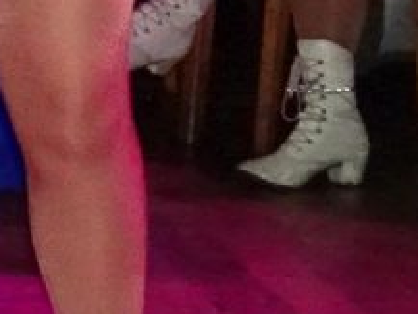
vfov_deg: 6.2
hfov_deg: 7.7
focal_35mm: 236
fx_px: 2851
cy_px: -231
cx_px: -616
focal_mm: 5.43
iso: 800
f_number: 4
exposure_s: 1/320
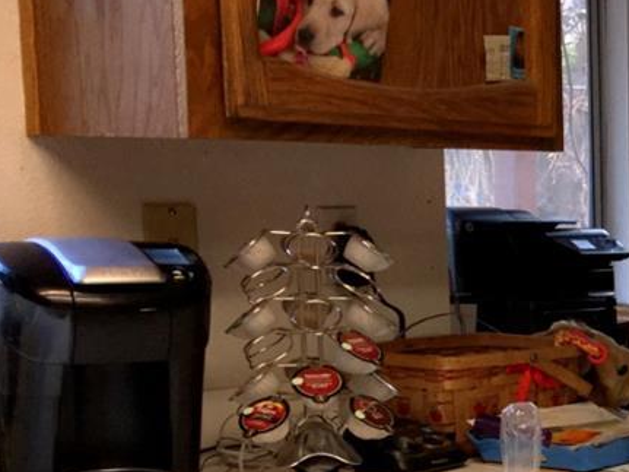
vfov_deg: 14.4
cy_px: 456
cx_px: 1017
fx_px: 1835
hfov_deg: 17.1
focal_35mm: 101
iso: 25
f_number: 2.2
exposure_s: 1/30
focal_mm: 4.15
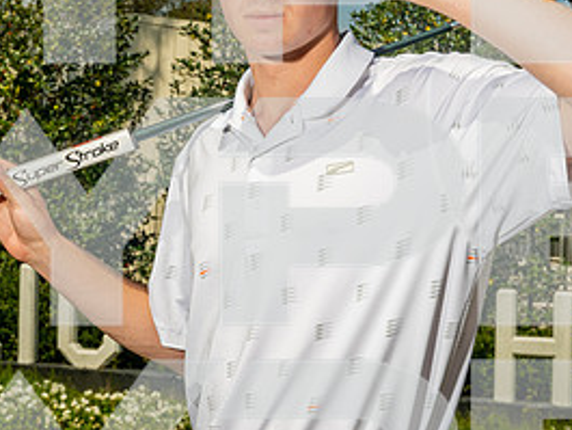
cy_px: 190
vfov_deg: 16.2
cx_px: 143
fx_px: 1504
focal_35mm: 91
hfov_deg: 21.3
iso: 100
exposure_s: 1/250
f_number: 8
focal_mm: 41
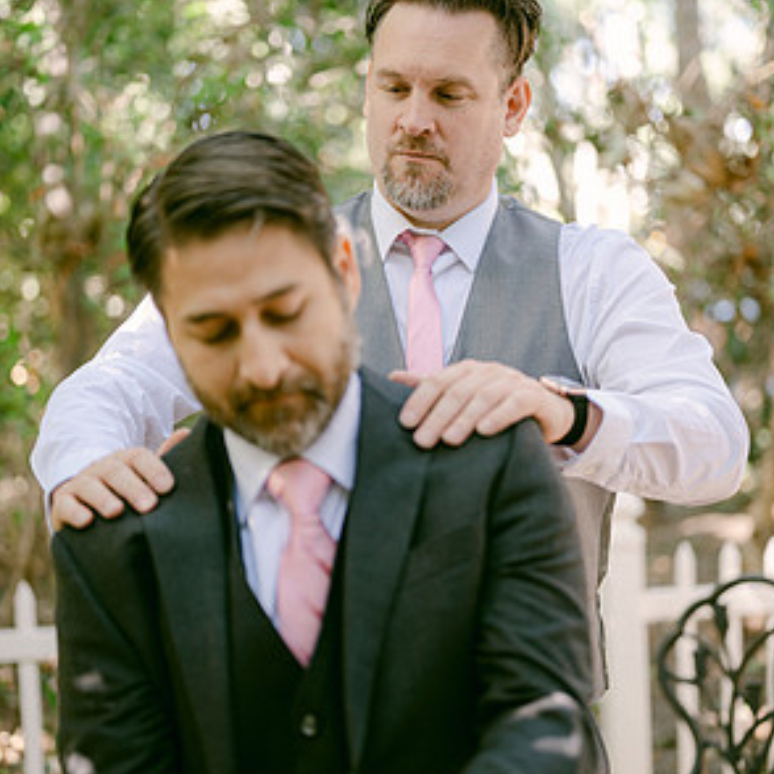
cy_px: 392
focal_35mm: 65
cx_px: 386
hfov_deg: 26.5
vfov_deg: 26.5
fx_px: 1644
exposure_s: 1/125
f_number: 1.8
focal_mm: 50
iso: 250
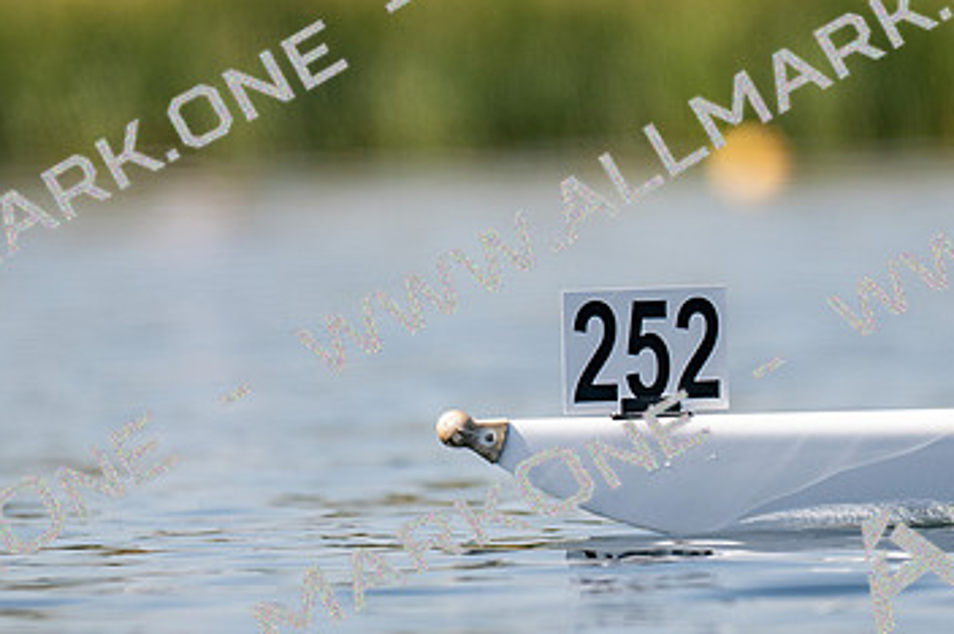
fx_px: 39262
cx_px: 629
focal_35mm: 1483
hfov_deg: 1.4
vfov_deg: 0.9
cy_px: 382
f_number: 4
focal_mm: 600
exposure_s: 1/2500
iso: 110
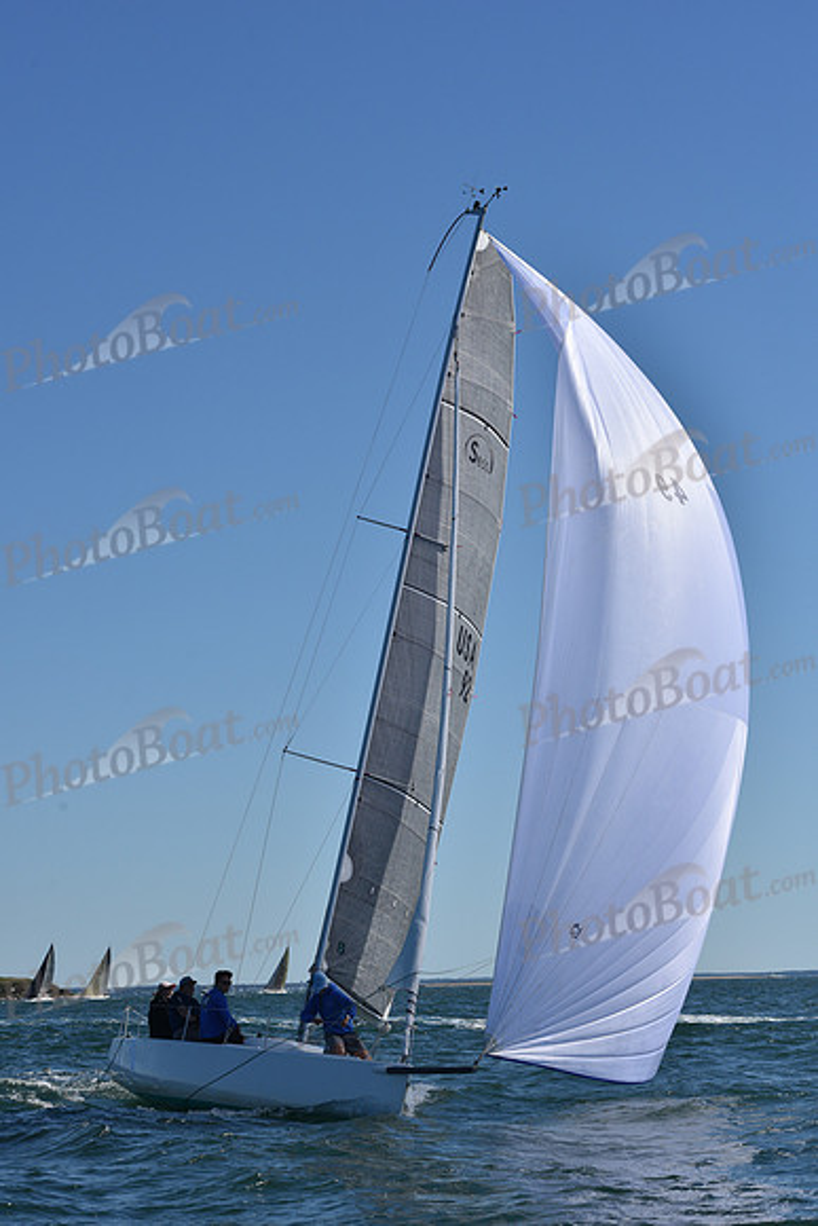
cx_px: 409
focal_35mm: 86
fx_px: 2929
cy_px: 613
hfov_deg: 15.9
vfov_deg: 23.6
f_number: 10
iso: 250
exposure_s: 1/1250
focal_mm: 86
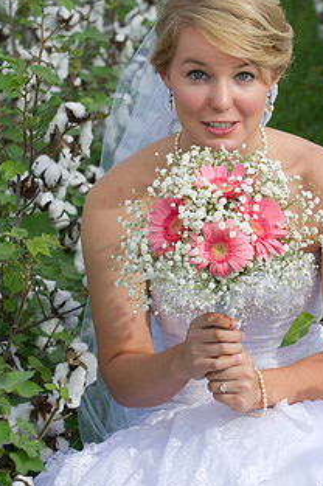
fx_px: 2037
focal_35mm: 151
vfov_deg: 13.6
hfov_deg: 9.1
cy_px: 210
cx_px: 224
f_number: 6.3
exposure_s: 1/200
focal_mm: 105
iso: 160
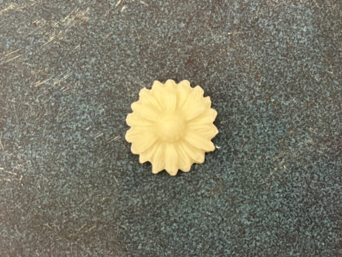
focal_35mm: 26
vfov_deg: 53.1
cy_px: 128
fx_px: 257
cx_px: 171
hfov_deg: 67.3
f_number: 1.6
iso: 500
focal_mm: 5.96
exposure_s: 1/60
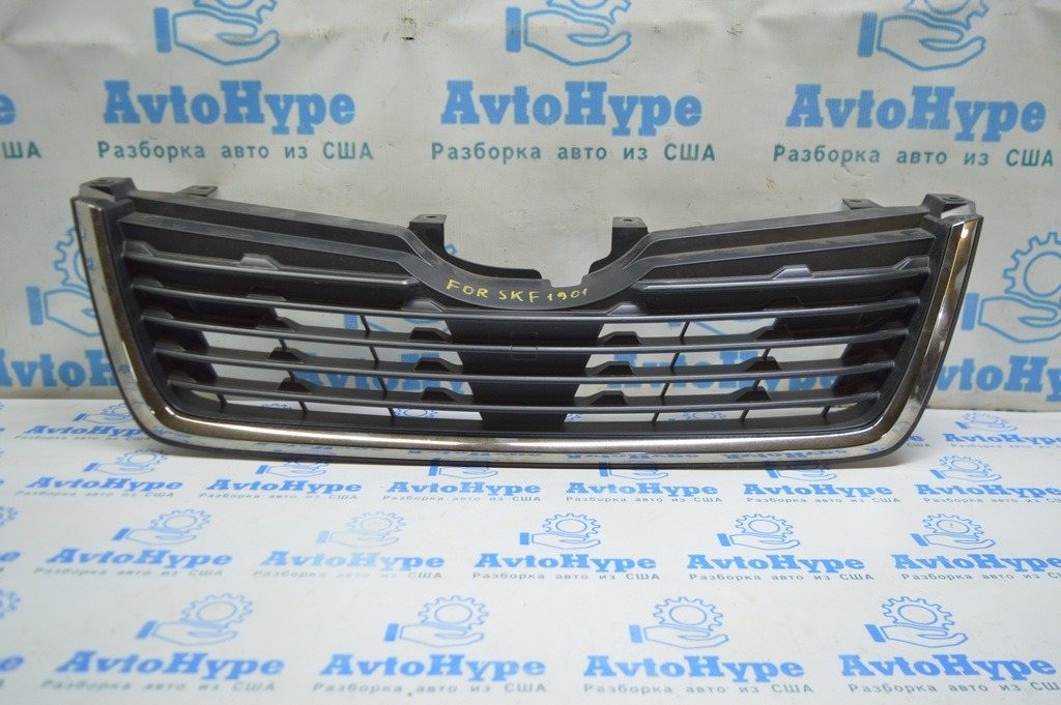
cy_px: 352
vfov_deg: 43.5
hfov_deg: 62.0
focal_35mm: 30
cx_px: 530
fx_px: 883
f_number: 3.8
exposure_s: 1/50
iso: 400
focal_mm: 20
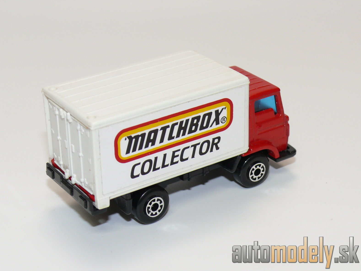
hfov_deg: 23.6
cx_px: 179
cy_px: 134
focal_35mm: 83
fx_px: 866
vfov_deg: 17.8
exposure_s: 1/30
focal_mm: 12
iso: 100
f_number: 4
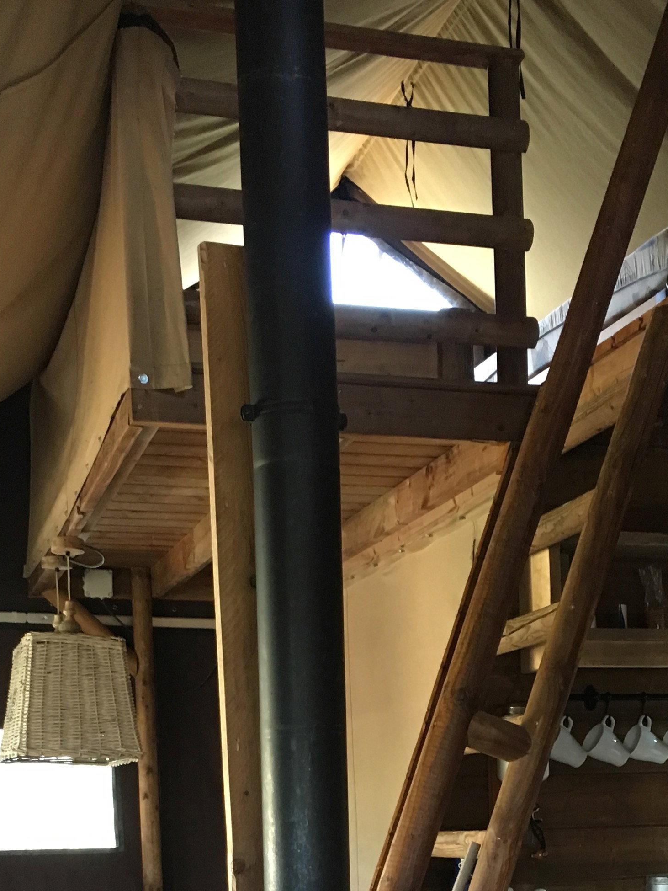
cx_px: 414
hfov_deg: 24.4
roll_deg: +1.3
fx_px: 1544
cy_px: 863
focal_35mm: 60
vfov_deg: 30.2
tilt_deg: +0.3
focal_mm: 4.15
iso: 200
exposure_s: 1/33
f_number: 2.2
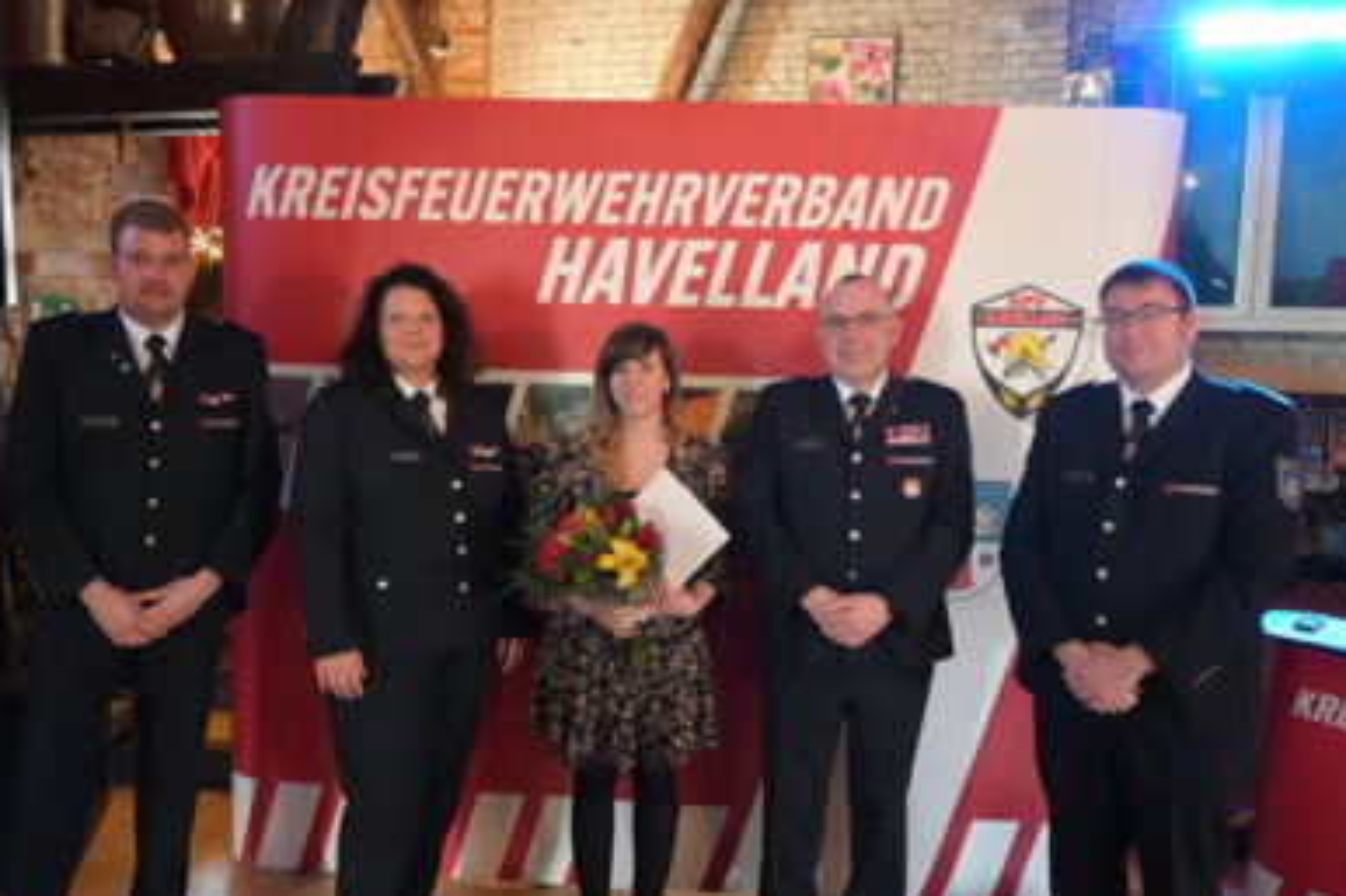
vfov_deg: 45.2
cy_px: 462
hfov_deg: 64.1
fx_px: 1075
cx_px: 670
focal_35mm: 29
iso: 3600
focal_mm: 18.5
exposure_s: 1/60
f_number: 3.8
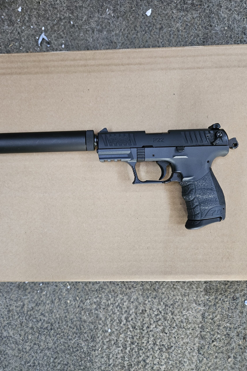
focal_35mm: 24
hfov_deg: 53.0
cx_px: 111
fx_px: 247
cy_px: 185
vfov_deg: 73.7
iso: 640
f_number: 1.8
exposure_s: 1/60
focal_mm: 5.4
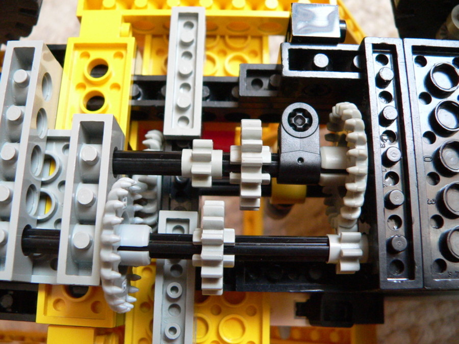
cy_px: 172
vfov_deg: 39.7
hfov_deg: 51.4
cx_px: 230
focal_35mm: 36
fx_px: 477
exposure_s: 1/100
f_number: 3.3
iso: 400
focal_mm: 6
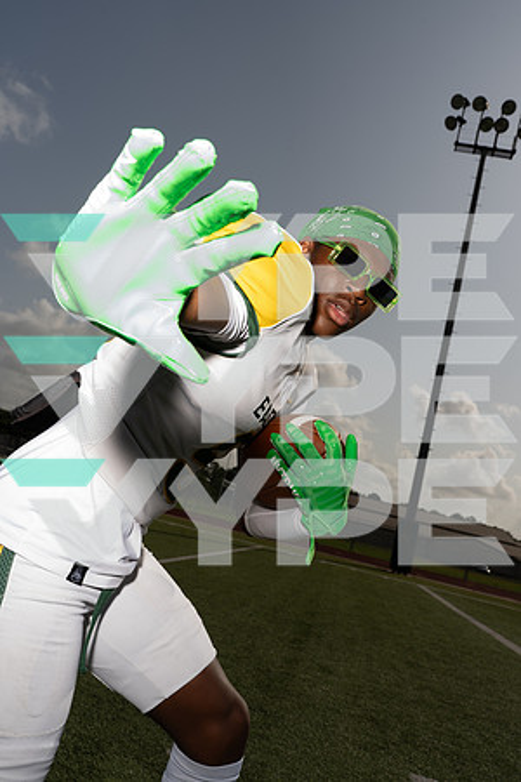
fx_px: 695
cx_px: 260
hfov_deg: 41.1
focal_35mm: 32
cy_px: 391
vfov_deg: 58.7
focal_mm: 32
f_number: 11
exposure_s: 1/250
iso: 100
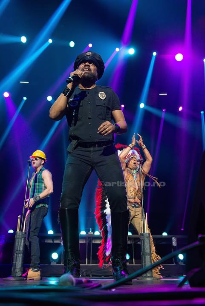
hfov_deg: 45.0
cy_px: 153
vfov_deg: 63.6
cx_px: 102
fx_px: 247
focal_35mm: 29
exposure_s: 1/640
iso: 2500
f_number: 3.5
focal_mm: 29
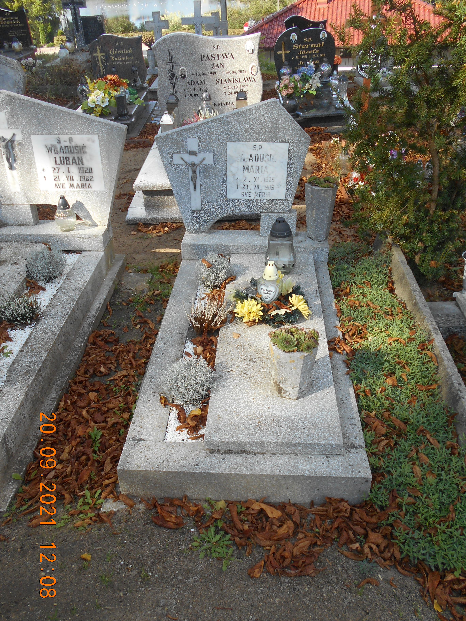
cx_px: 233
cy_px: 310
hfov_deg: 46.8
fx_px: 538
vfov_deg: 60.0
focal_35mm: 30
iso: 80
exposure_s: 1/250
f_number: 3.4
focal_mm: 5.1
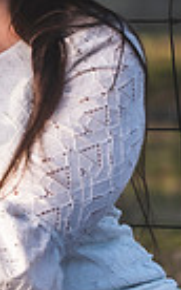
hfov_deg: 2.5
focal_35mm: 516
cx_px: -305
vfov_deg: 4.1
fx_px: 4081
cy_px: 14
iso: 100
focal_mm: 120
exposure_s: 1/400
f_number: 2.8
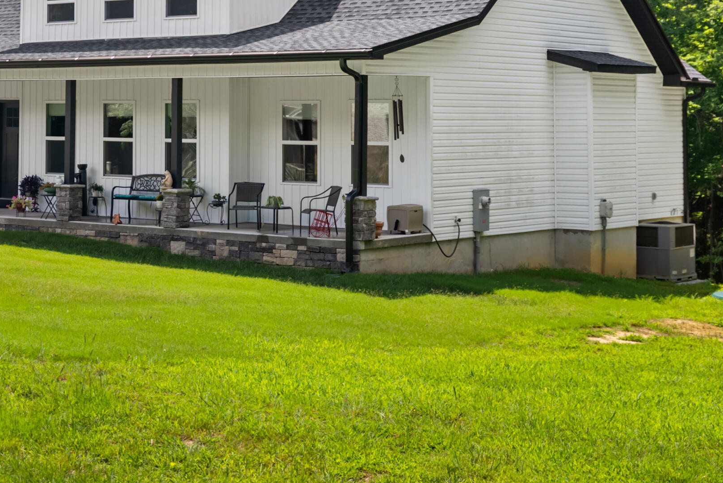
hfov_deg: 25.7
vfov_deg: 17.3
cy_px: 36
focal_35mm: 77
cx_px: 160
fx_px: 1557
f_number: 4
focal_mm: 41.8
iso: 200
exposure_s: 1/60
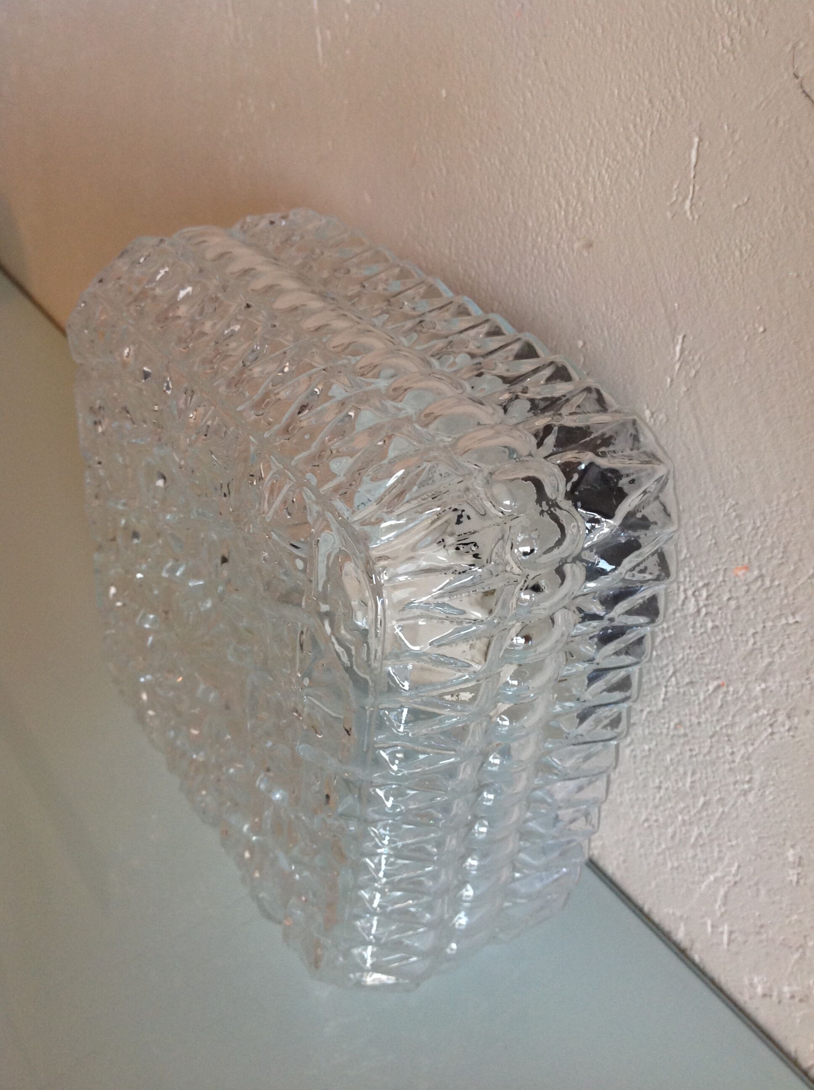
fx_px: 1100
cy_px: 545
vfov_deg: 52.7
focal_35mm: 35
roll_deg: -7.1
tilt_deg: -33.9
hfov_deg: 40.6
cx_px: 407
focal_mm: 4.28
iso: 125
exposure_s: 1/15
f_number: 2.4
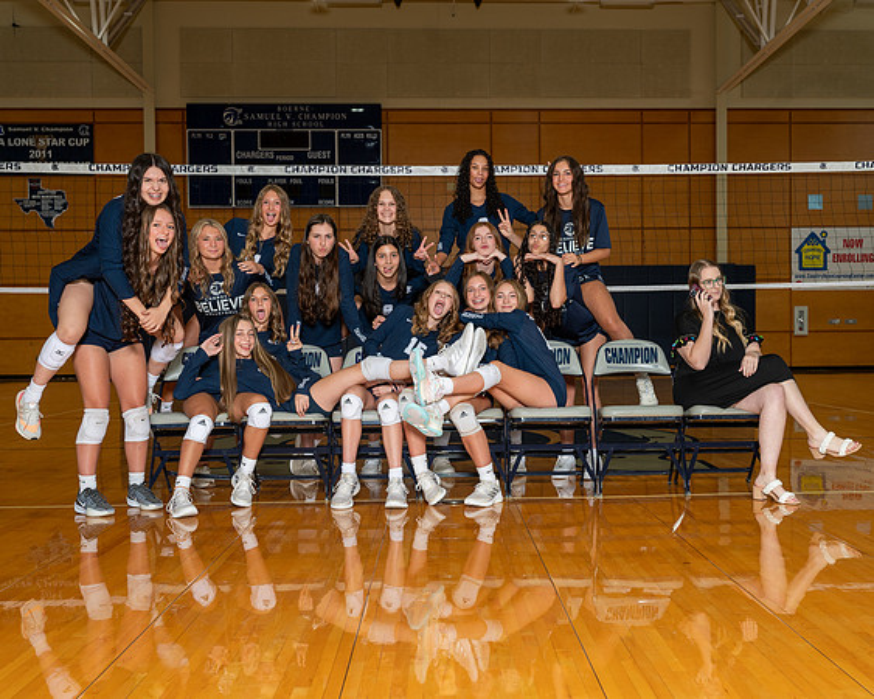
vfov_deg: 35.6
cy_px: 368
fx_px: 1088
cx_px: 485
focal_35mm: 42
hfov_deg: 43.7
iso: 200
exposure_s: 1/100
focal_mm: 35
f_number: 5.6
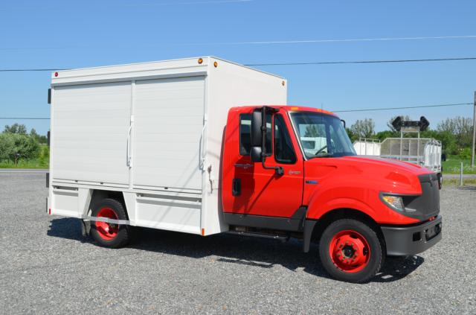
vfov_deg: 34.0
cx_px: 238
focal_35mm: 39
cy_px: 158
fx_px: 514
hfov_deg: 49.7
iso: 100
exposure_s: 1/250
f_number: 8
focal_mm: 26
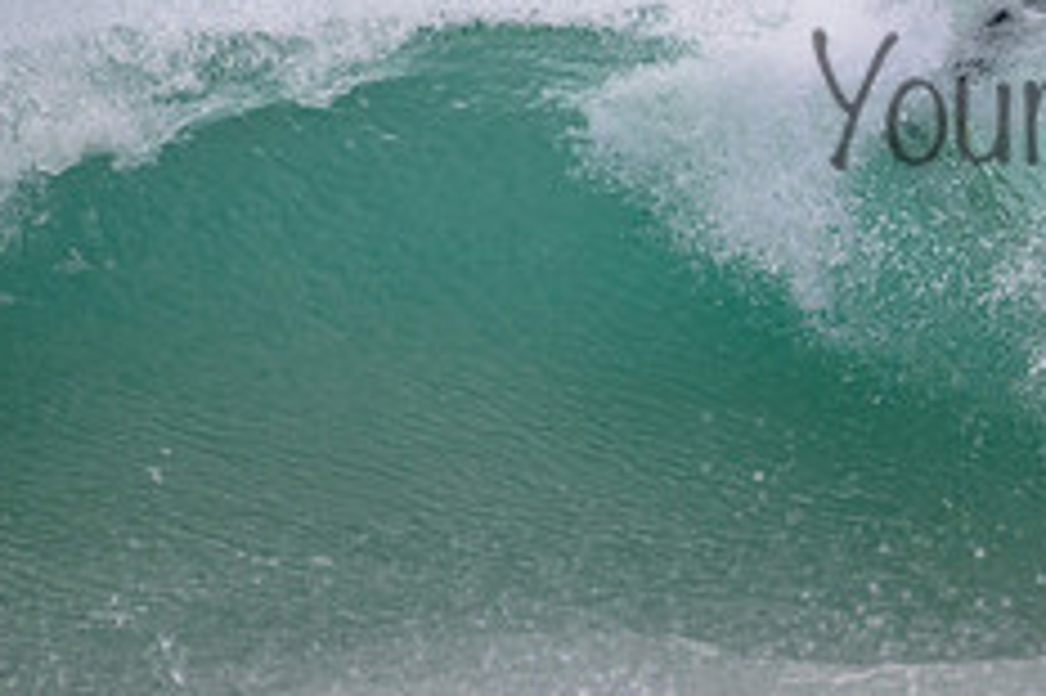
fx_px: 57923
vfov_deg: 0.7
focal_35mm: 1995
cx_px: 1275
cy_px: 61
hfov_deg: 1.0
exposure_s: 1/2000
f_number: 11
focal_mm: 800
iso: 1800
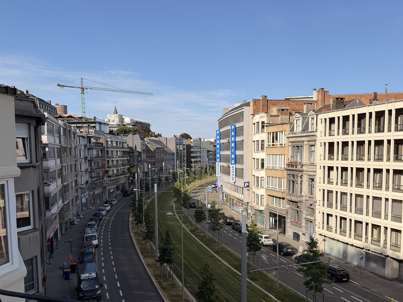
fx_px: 361
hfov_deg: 58.3
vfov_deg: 45.2
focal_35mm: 31
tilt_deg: -5.2
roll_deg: +0.7
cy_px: 184
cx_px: 197
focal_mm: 6.76
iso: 80
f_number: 1.78
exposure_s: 1/5714
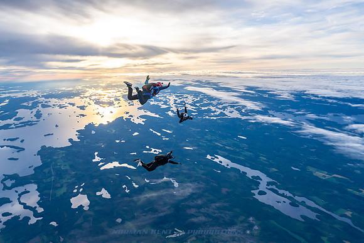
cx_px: 182
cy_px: 122
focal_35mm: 27
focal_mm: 27
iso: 1600
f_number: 9
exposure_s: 1/1600
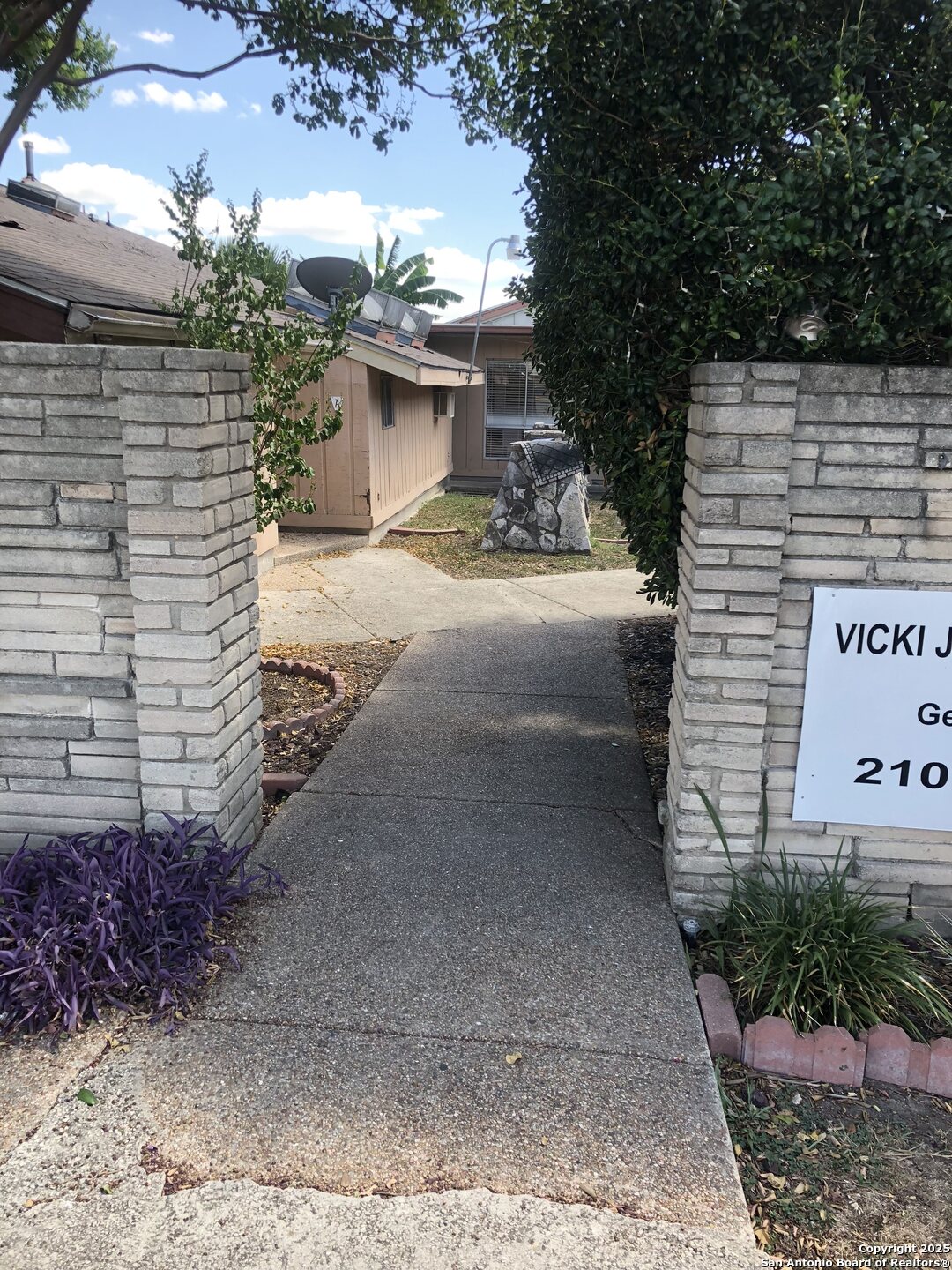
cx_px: 476
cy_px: 635
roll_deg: -0.8
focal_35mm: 28
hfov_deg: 49.7
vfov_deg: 63.4
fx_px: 1027
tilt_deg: -13.8
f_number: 1.8
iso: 20
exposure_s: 1/226
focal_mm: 4
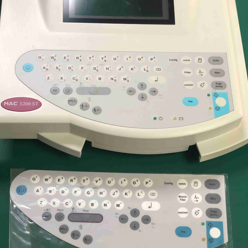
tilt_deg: -64.9
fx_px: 527
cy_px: 153
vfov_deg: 26.4
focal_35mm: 65
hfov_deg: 26.5
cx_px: 119
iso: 80
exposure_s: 1/50
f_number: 2.4
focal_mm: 6
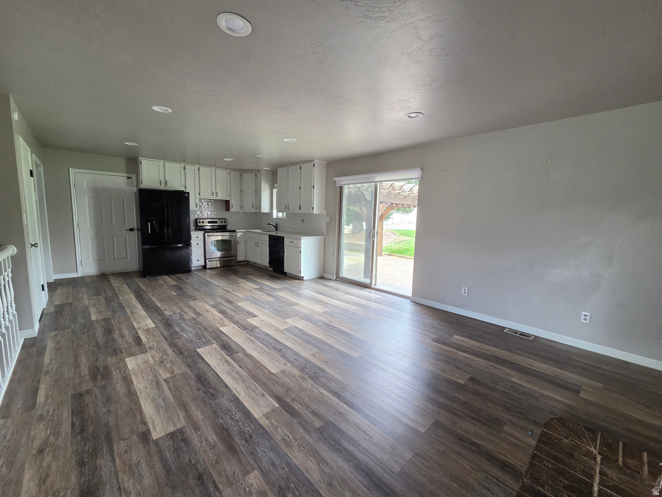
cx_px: 331
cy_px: 248
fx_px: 249
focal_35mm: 13
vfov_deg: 89.9
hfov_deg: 106.2
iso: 200
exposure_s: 1/120
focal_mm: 2.2
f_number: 2.2
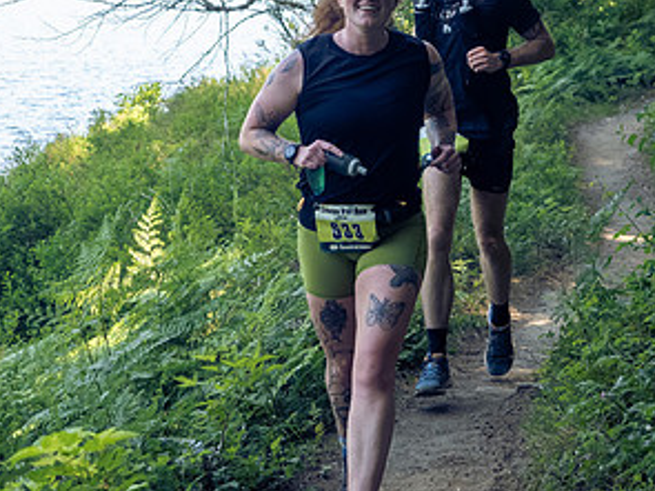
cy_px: 90
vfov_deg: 11.7
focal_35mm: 126
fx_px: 2383
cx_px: 204
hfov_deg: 15.6
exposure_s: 1/1000
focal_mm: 32
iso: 1600
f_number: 2.8
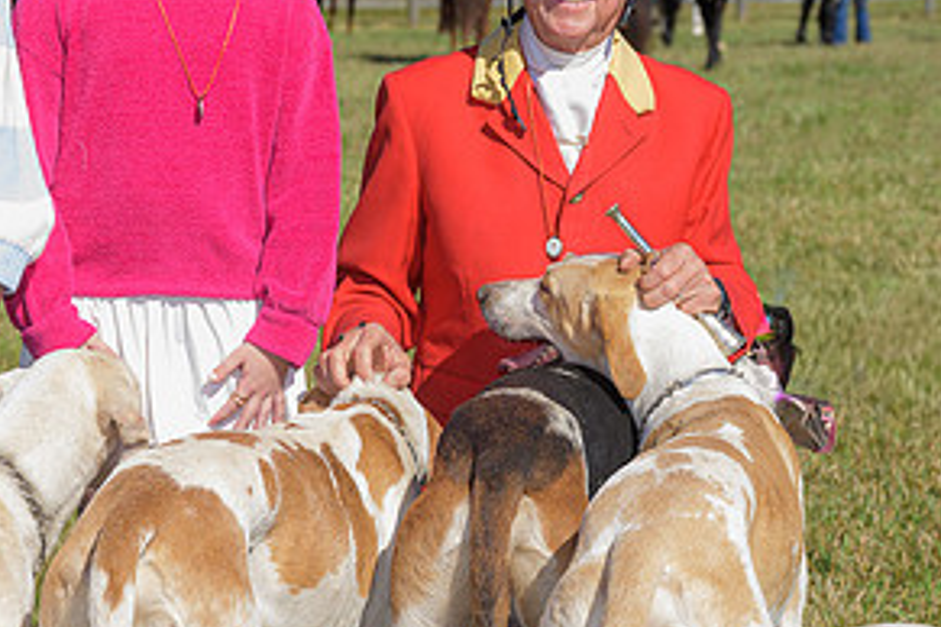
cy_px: 60
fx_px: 2823
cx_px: 323
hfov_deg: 18.9
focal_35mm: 108
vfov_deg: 12.6
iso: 50
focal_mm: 52
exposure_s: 1/400
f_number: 5
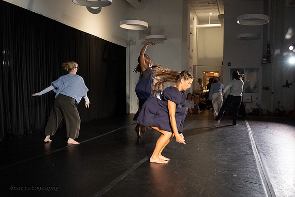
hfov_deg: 51.2
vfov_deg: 35.5
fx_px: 308
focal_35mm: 38
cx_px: 154
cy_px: 102
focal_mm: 28
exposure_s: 1/400
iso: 6400
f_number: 4
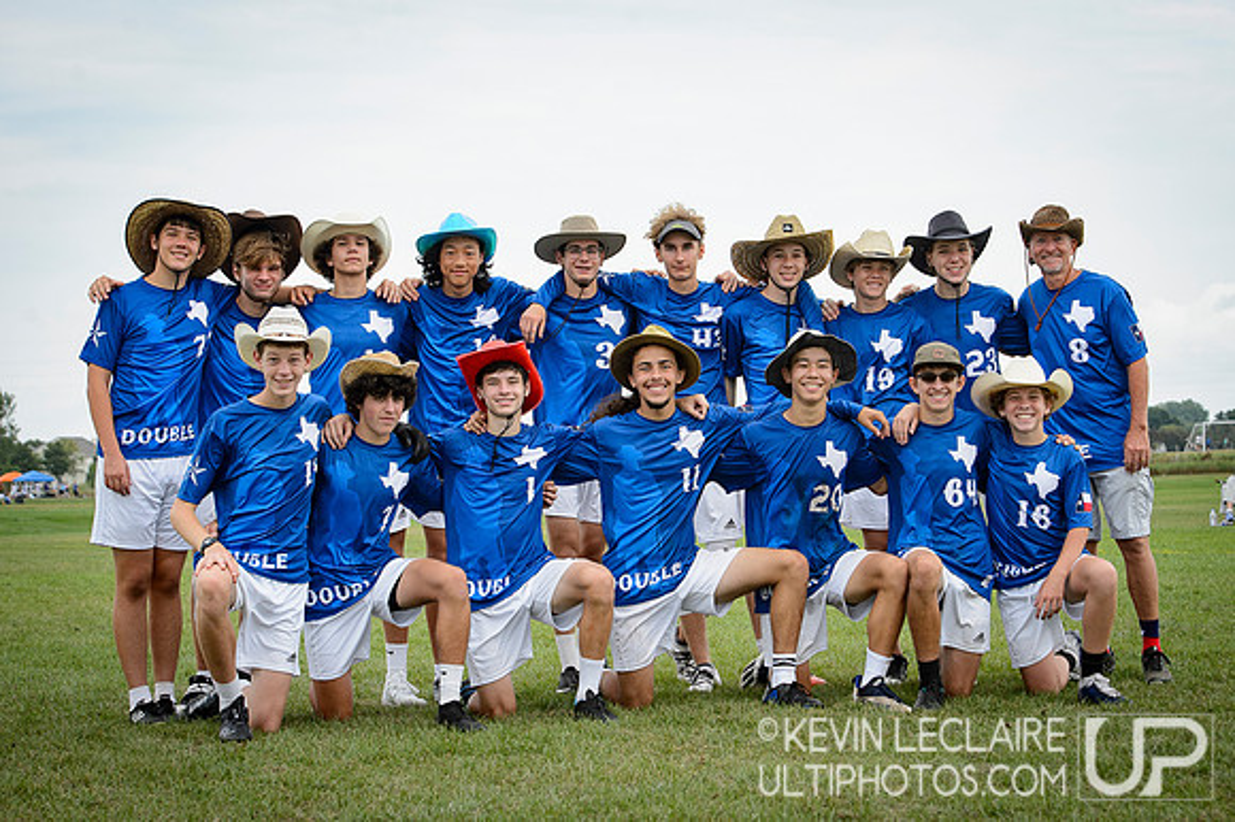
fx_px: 2736
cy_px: 389
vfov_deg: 17.1
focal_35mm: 80
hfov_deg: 25.4
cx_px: 662
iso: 640
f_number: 5.6
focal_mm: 70
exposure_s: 1/1250
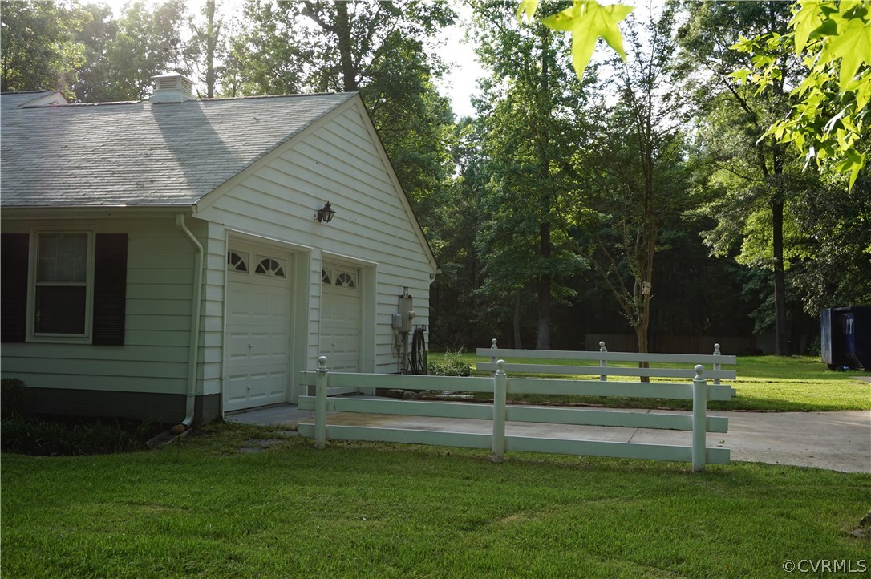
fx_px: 943
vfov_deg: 34.1
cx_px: 436
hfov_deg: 49.6
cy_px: 290
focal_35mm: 39
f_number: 6.3
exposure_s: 1/60
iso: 100
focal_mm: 26
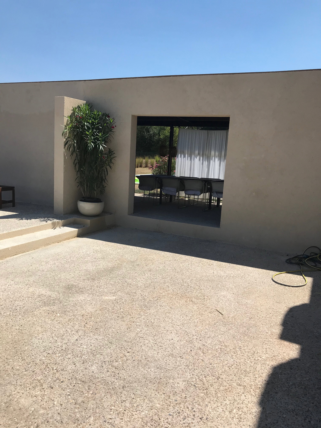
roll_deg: -4.7
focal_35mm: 28
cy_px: 214
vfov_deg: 63.4
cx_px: 160
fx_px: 346
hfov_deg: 49.7
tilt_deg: -8.1
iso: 20
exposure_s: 1/3546
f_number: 1.8
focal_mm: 3.99
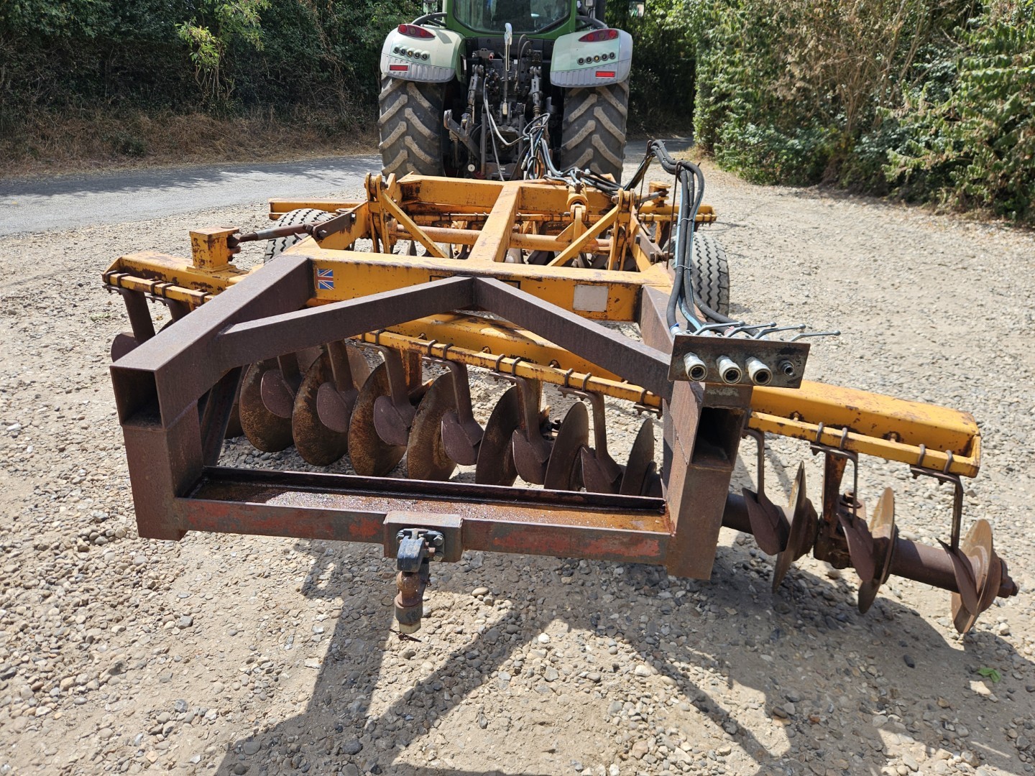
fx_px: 688
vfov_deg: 58.9
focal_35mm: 23
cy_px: 388
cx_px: 518
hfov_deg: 73.9
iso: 25
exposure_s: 1/1027
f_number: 1.8
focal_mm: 5.4
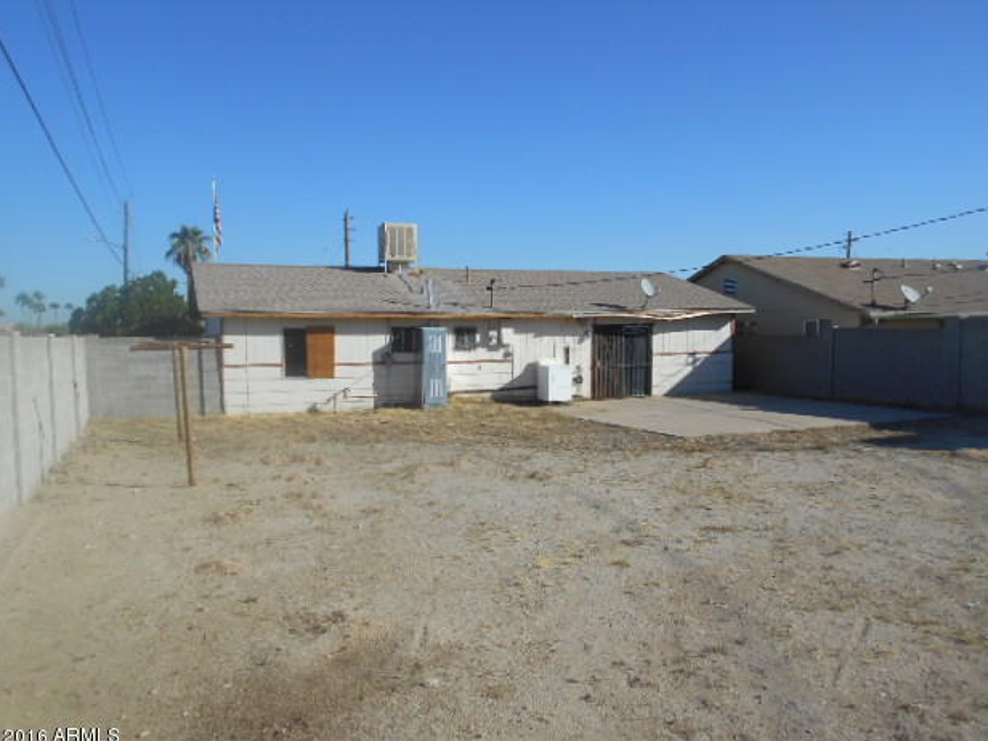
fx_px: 771
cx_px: 507
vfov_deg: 51.3
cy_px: 383
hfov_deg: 65.3
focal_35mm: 27
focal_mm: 4.6
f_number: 3.2
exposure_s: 1/1250
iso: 80
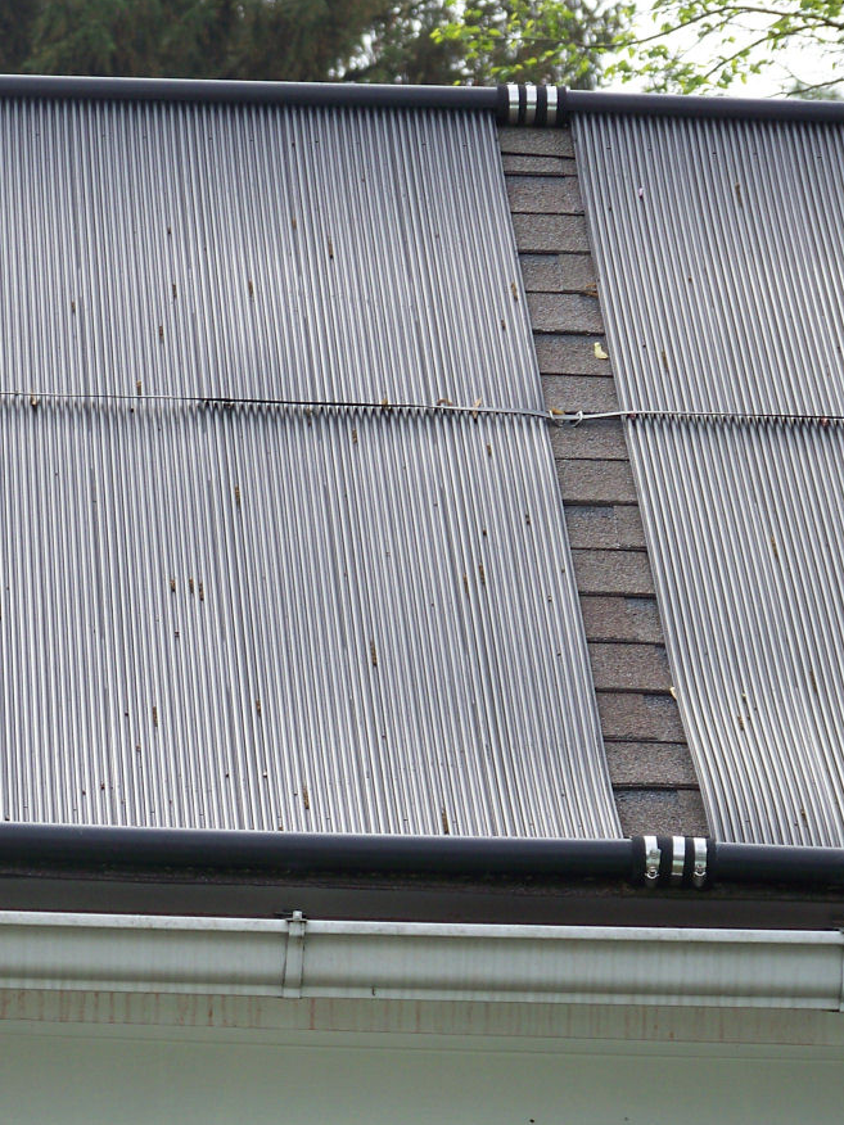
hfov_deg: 5.1
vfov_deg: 6.8
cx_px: 236
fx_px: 9428
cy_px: 560
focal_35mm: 290
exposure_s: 1/160
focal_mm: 31.6
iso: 64
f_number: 3.6
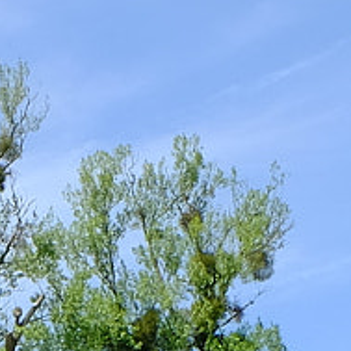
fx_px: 3132
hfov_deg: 6.3
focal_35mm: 273
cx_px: -245
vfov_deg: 6.2
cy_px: 825
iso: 200
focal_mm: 25.6
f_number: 16
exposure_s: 1/80
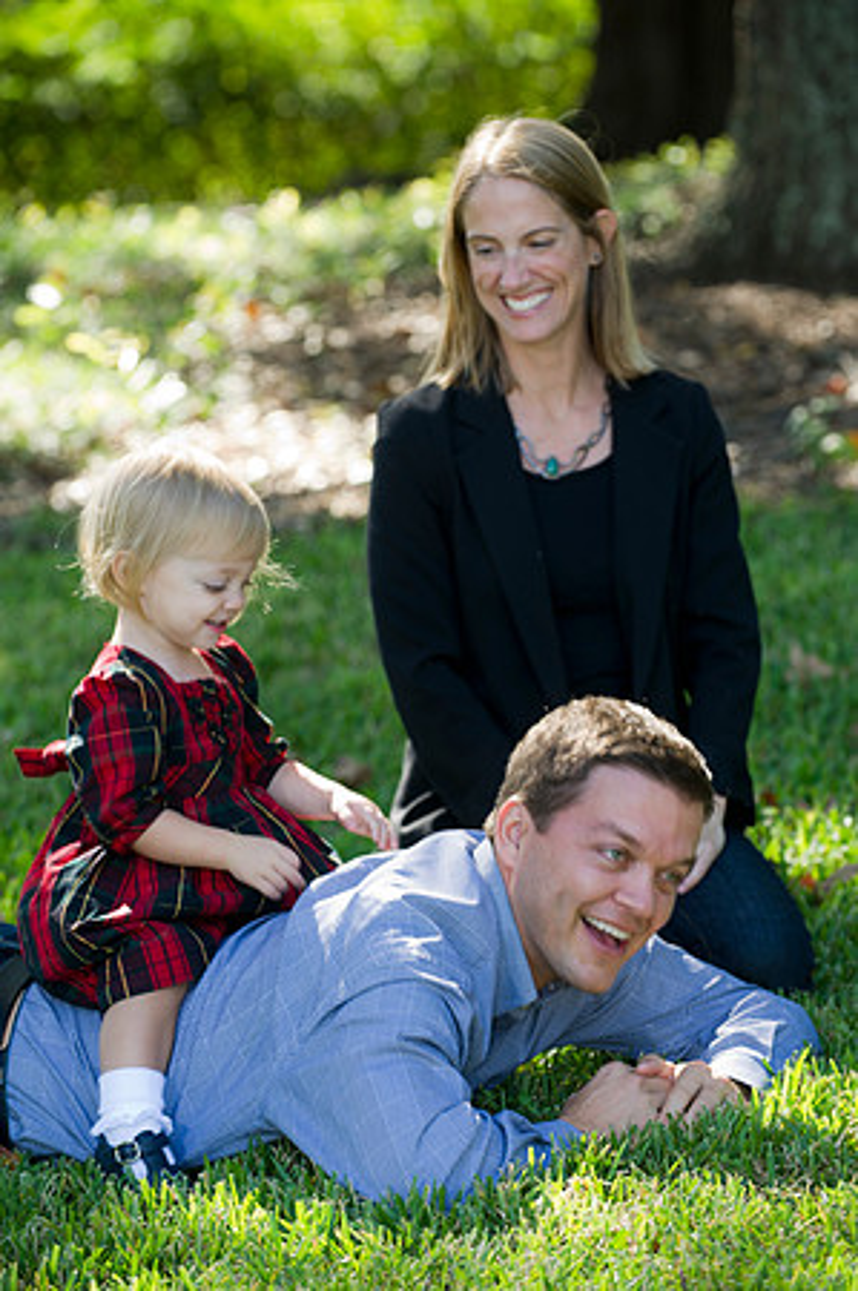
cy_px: 646
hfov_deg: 10.1
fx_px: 4837
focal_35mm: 135
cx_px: 429
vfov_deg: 15.2
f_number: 4
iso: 250
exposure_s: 1/100
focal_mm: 135
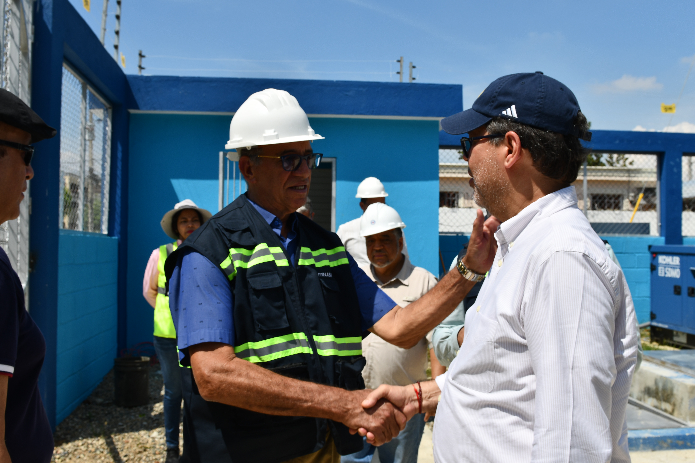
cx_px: 348
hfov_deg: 49.6
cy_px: 232
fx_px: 753
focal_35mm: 39
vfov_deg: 34.2
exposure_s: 1/400
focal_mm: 26
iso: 100
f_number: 10
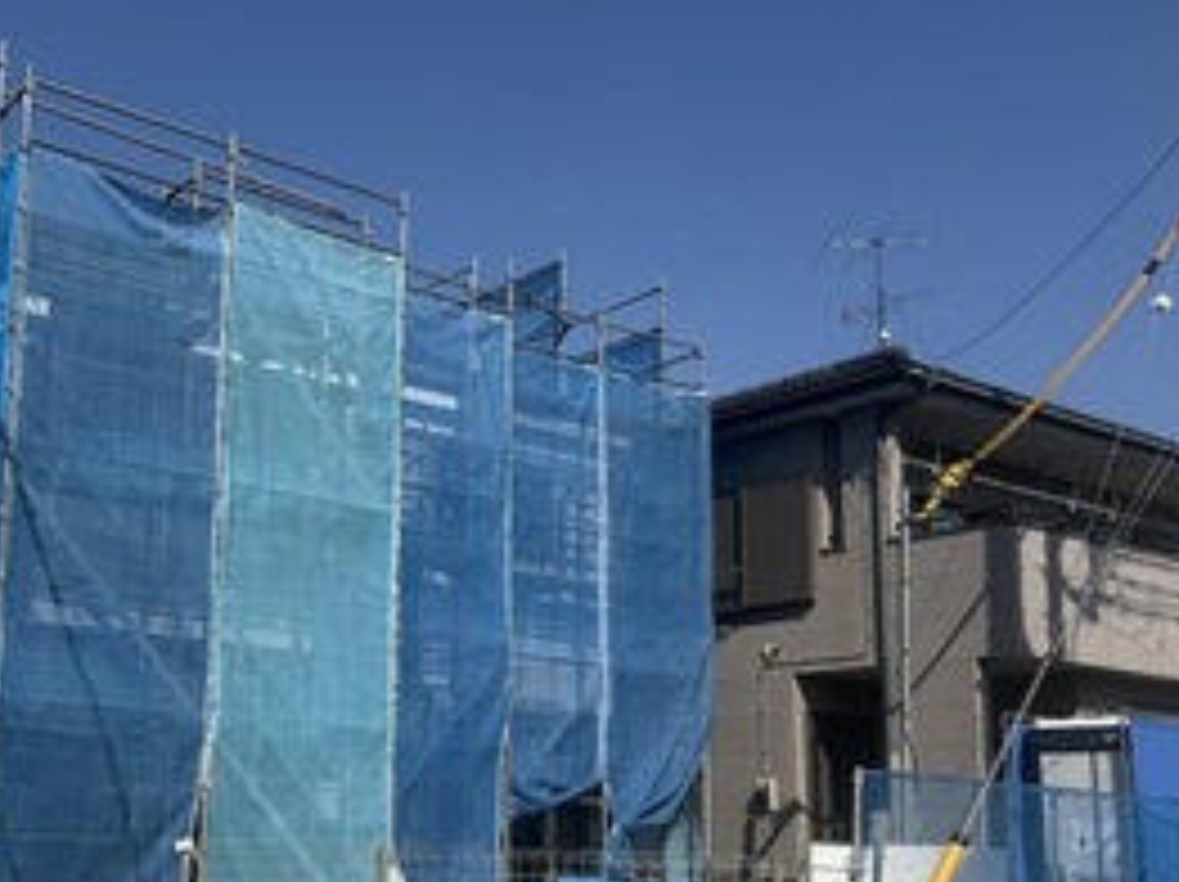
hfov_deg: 41.9
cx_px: 315
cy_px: 590
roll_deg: -1.5
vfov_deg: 32.5
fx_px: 1497
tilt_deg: +10.5
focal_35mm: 44
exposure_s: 1/8130
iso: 80
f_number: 1.78
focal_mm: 6.76
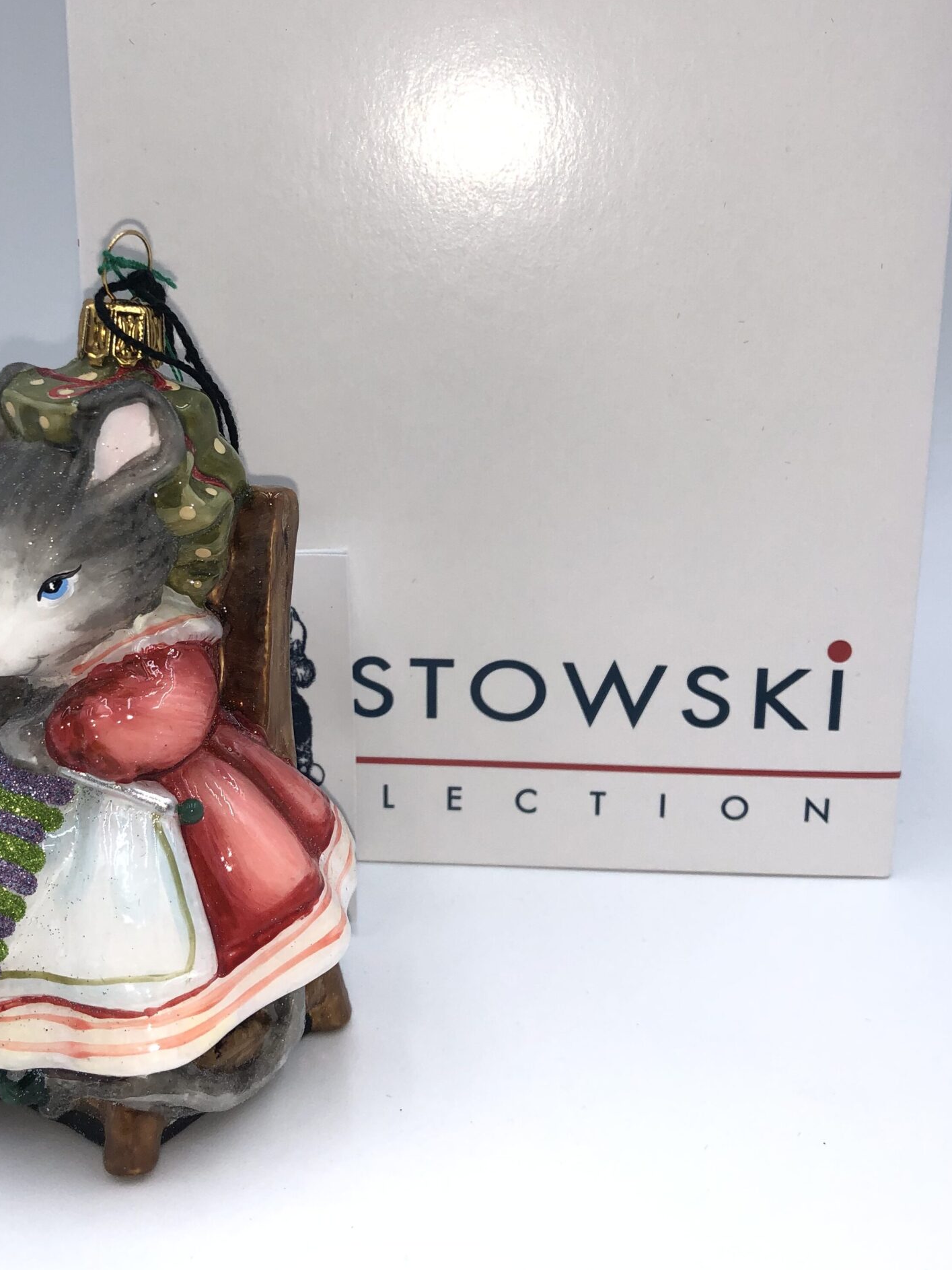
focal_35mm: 38
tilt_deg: -14.7
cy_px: 514
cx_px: 372
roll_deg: +0.0
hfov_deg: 37.6
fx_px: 1393
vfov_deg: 48.7
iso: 20
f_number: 1.8
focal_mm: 4
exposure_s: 1/1185
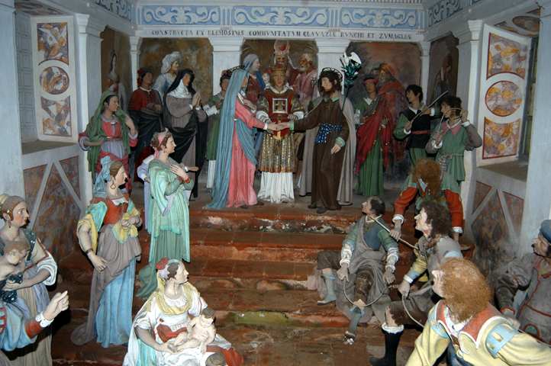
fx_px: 413
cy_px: 183
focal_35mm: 27
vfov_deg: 47.8
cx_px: 276
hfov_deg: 67.4
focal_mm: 18
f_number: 5
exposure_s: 1/60
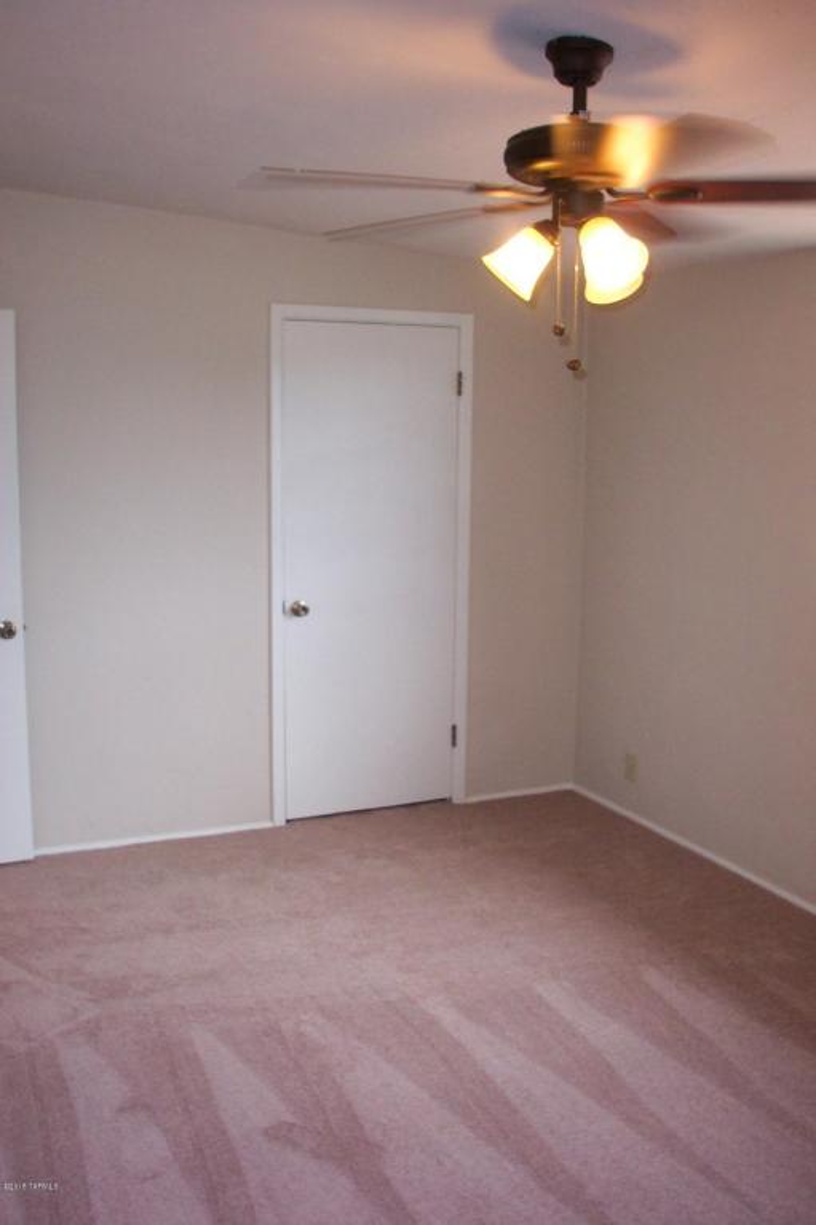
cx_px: 408
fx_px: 1190
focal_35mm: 35
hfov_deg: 37.8
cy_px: 612
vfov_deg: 54.4
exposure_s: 1/45
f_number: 2.8
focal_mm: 7.5
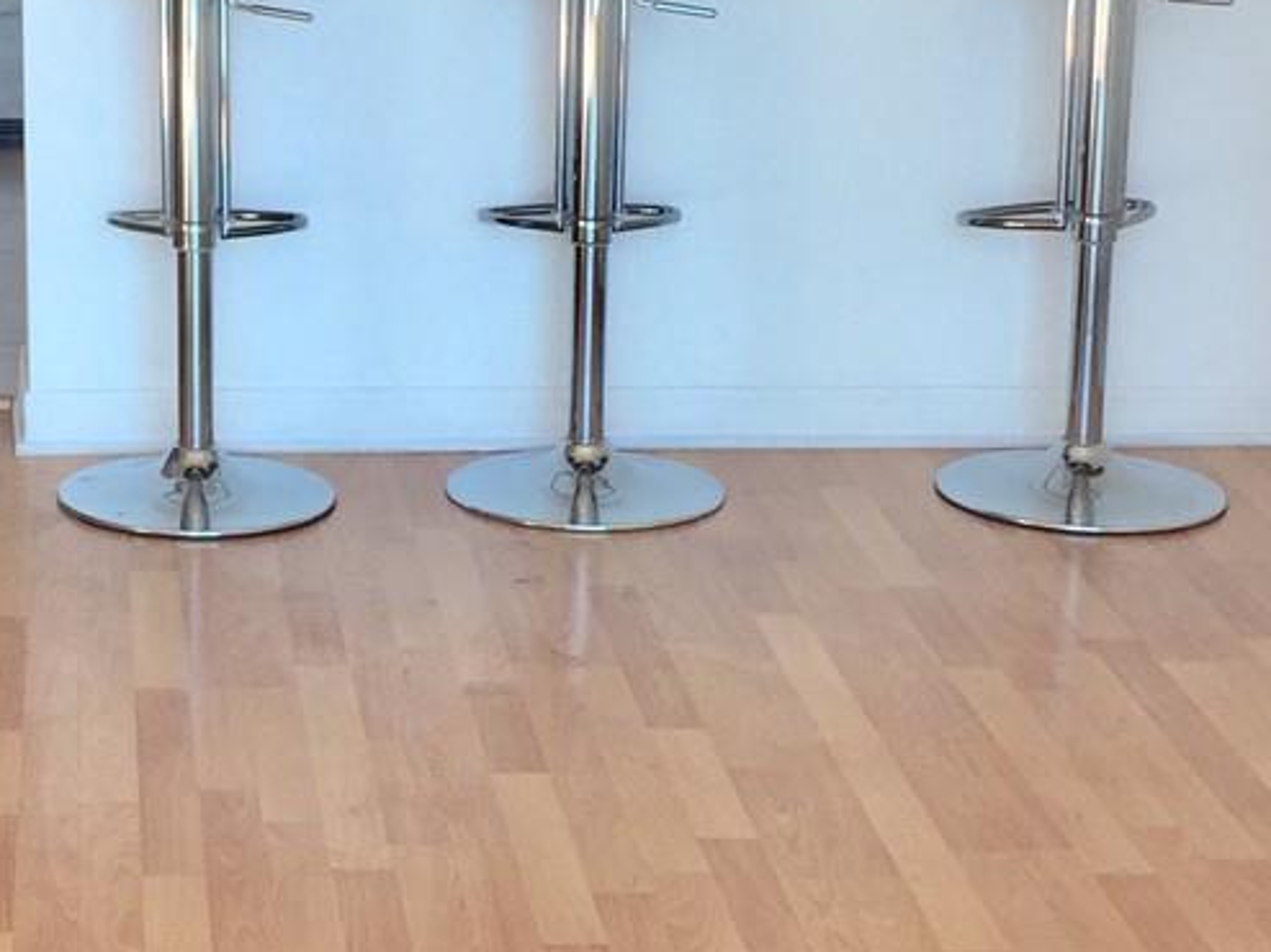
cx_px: 118
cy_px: 324
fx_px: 3450
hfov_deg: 20.4
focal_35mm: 94
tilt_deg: -13.7
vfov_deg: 15.7
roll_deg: +0.4
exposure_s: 1/120
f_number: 2.2
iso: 32
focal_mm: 4.15
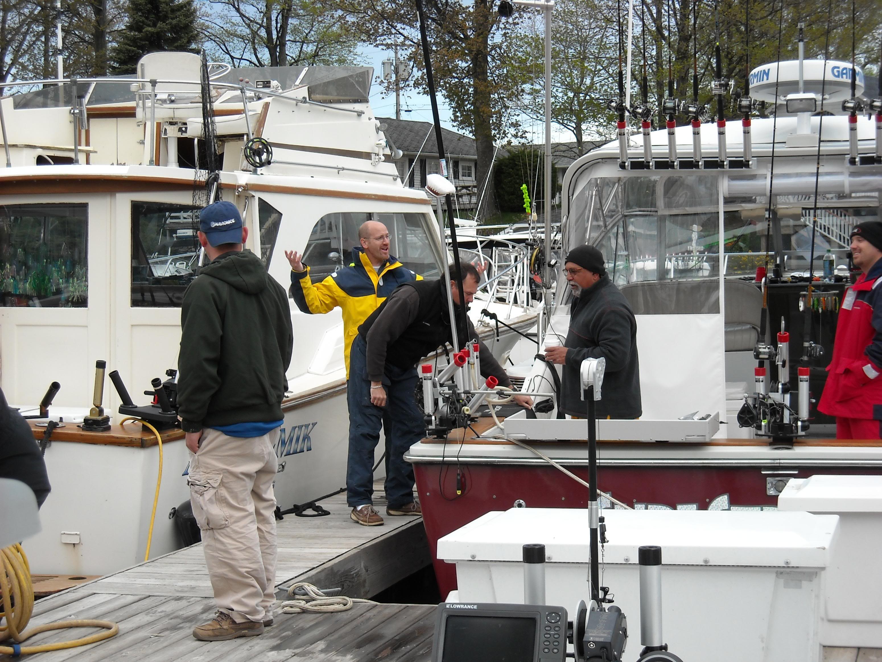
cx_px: 441
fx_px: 1936
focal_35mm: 76
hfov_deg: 25.7
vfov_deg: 19.4
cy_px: 331
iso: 64
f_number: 3.9
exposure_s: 1/109
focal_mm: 12.3
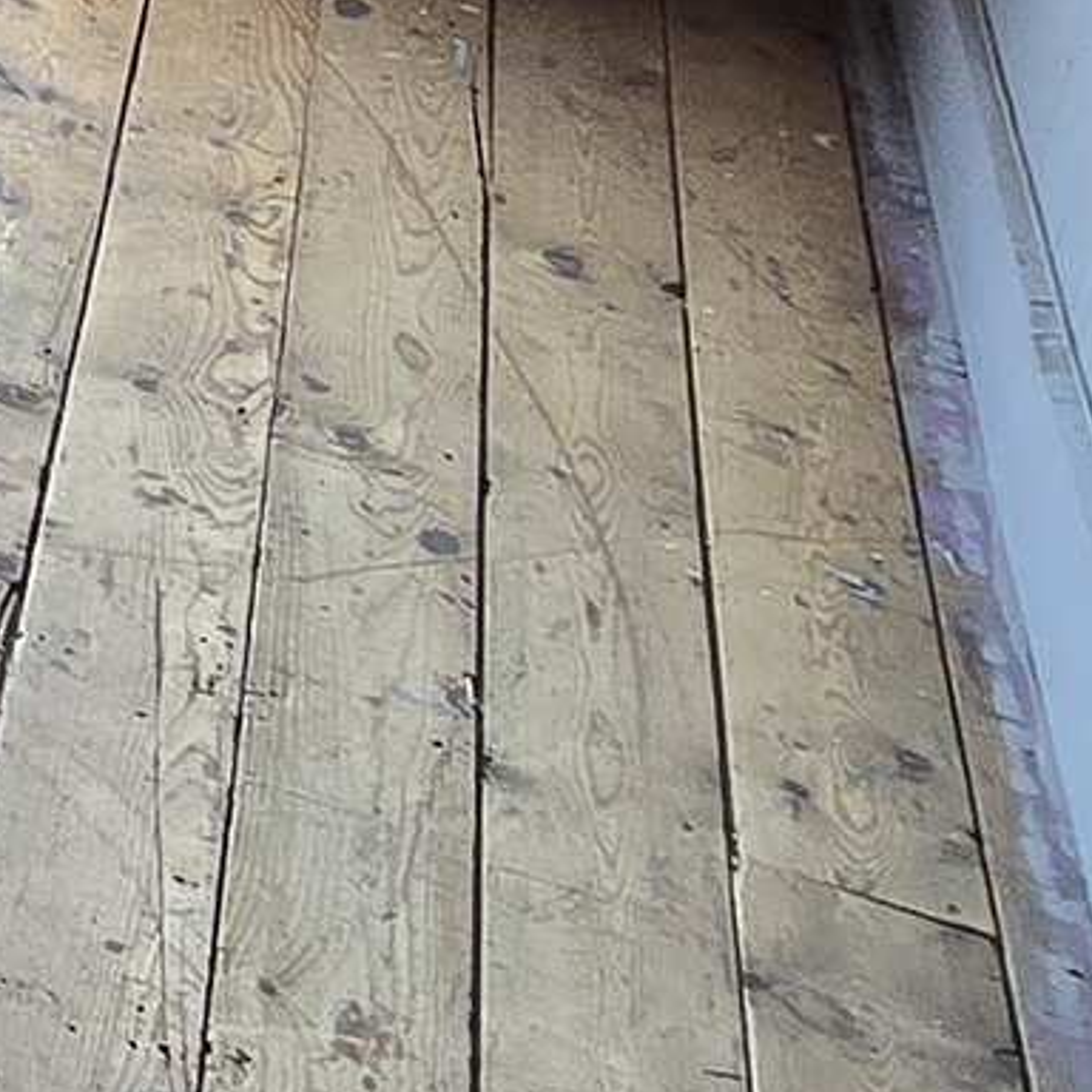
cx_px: -1883
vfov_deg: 16.8
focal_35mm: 92
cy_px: -646
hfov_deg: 12.3
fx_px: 3284
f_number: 2.2
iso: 160
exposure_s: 1/60
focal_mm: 2.2
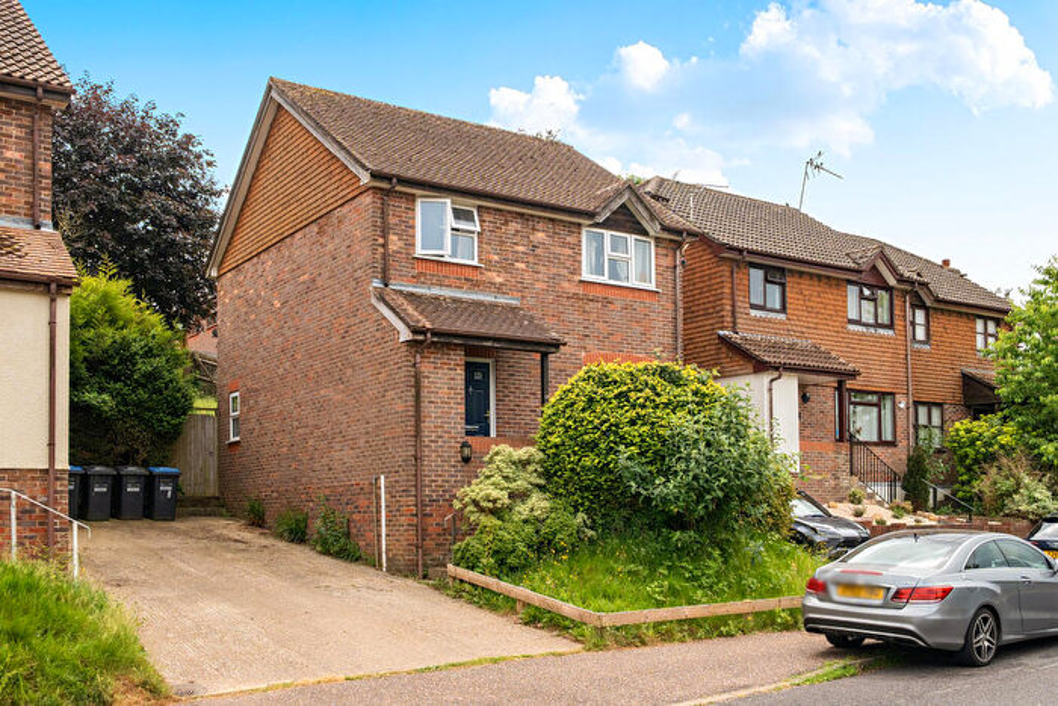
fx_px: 970
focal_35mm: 33
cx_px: 529
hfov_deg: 57.2
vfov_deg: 40.0
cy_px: 353
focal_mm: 22
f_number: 8
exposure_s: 1/320
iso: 400
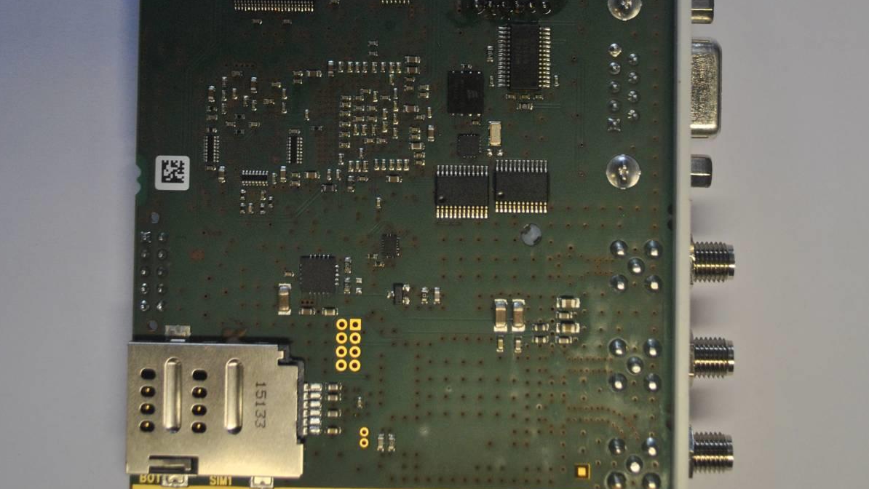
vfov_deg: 17.2
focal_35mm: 69
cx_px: 433
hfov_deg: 30.7
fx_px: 1585
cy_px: 11
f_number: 4.5
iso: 400
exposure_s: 1/160
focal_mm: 29
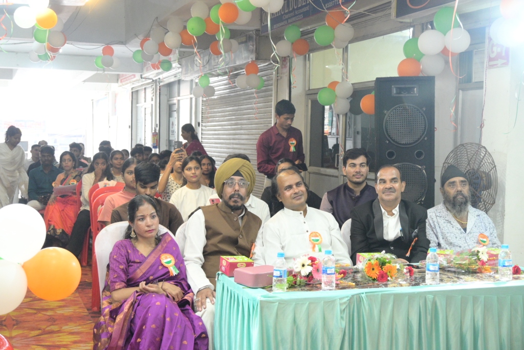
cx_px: 262
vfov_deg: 29.0
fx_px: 677
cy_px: 175
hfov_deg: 42.3
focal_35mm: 46
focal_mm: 31
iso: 3200
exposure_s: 1/100
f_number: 5
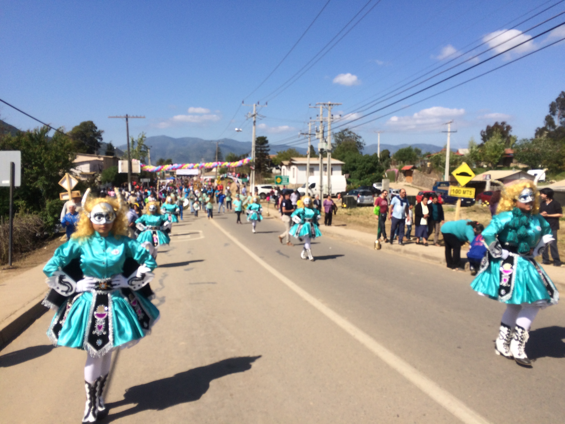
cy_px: 212
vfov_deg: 48.2
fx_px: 473
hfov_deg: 61.7
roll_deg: +2.2
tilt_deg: -2.7
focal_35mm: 29
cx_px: 282
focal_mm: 4.15
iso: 32
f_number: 2.2
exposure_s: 1/2740
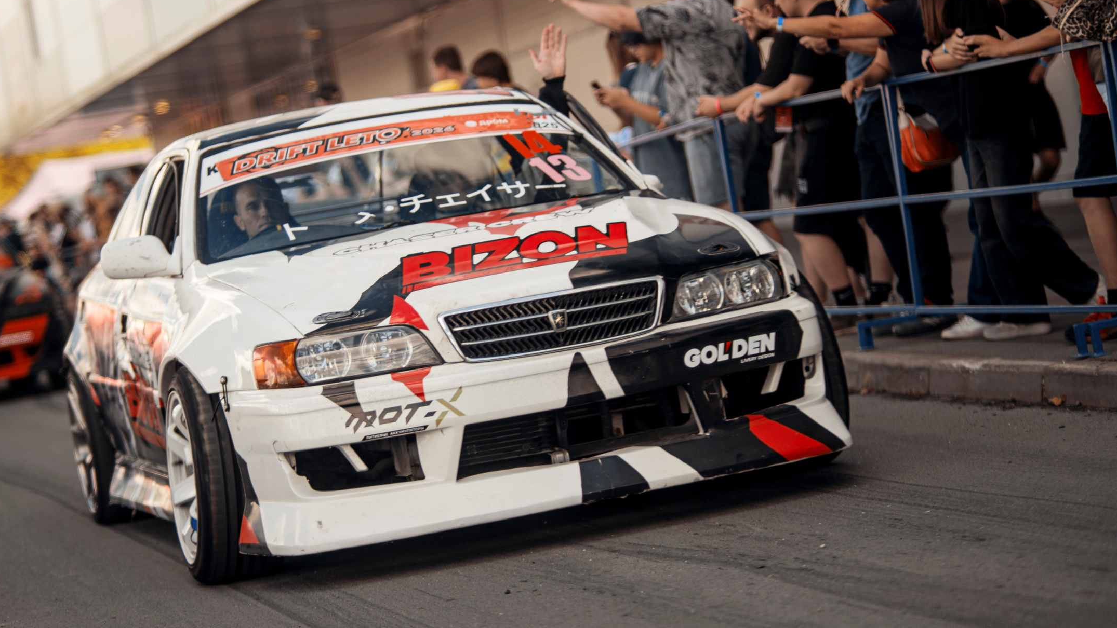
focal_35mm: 106
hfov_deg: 20.2
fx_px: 3140
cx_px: 493
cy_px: 300
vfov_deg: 11.4
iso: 100
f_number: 1.8
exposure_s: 1/250
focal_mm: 85
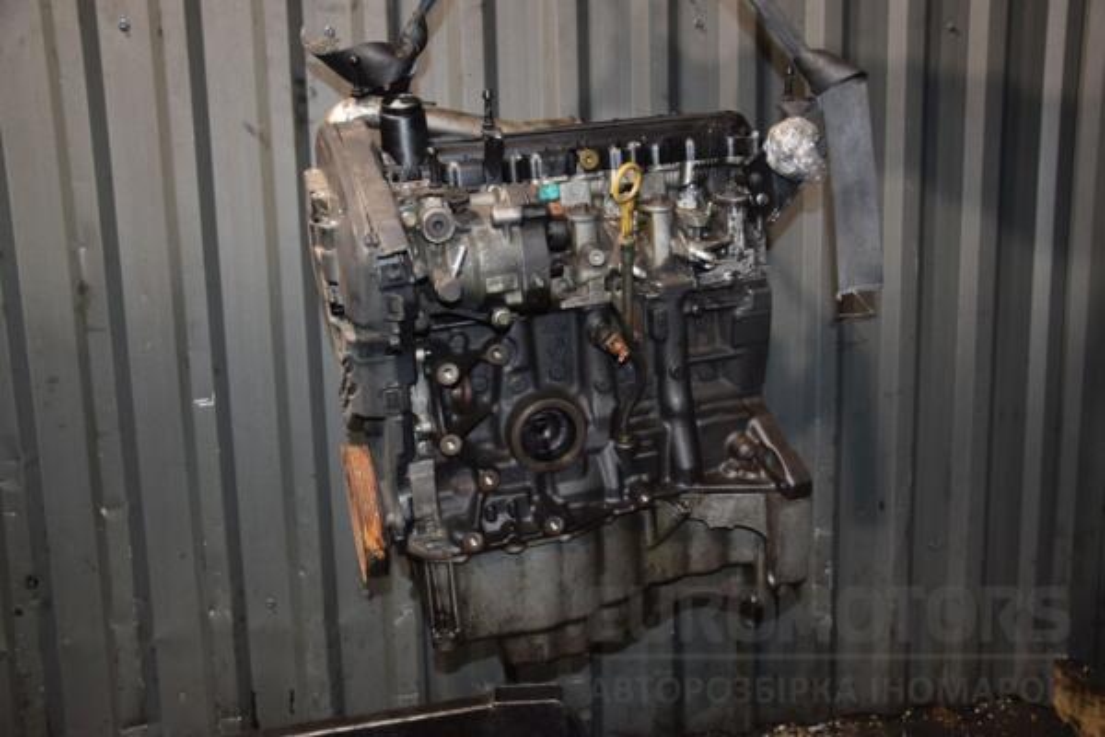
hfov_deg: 53.1
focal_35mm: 36
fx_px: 1105
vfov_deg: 36.9
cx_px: 552
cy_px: 368
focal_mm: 24
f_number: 5
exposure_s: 1/60
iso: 800
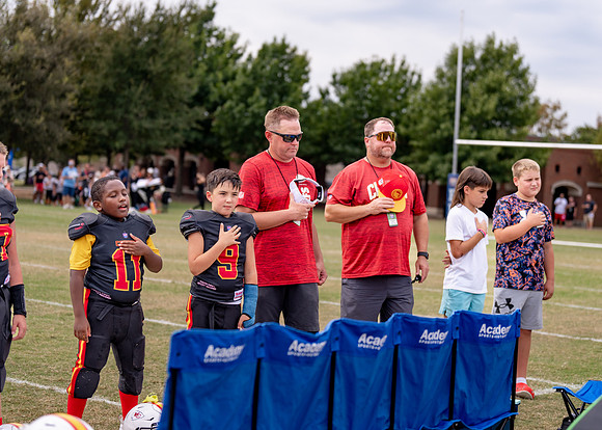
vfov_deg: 18.1
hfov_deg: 25.2
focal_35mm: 79
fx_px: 1349
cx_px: 301
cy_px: 215
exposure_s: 1/1000
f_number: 2.8
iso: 100
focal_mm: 74
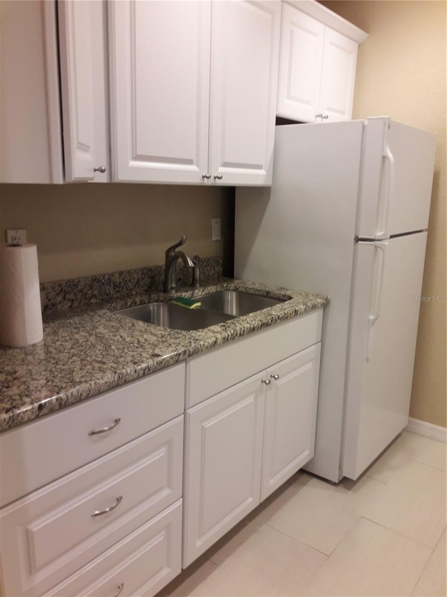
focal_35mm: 28
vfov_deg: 63.4
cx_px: 224
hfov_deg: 49.7
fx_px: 482
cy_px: 298
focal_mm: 3.7
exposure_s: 1/30
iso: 64
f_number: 1.9
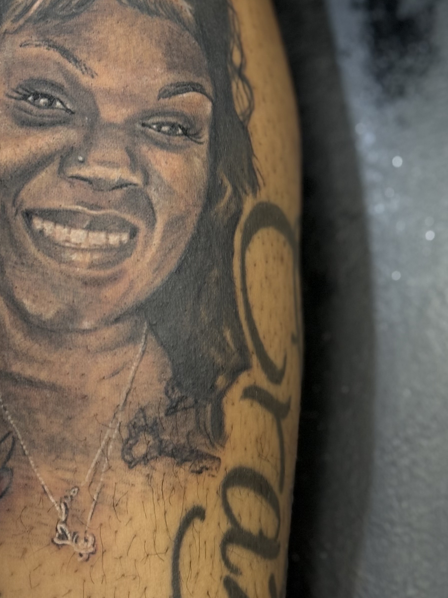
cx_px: 154
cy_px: 92
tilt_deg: -69.2
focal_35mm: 88
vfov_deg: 21.9
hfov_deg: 16.7
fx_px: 1519
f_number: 1.6
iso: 160
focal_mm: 5.96
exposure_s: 1/40
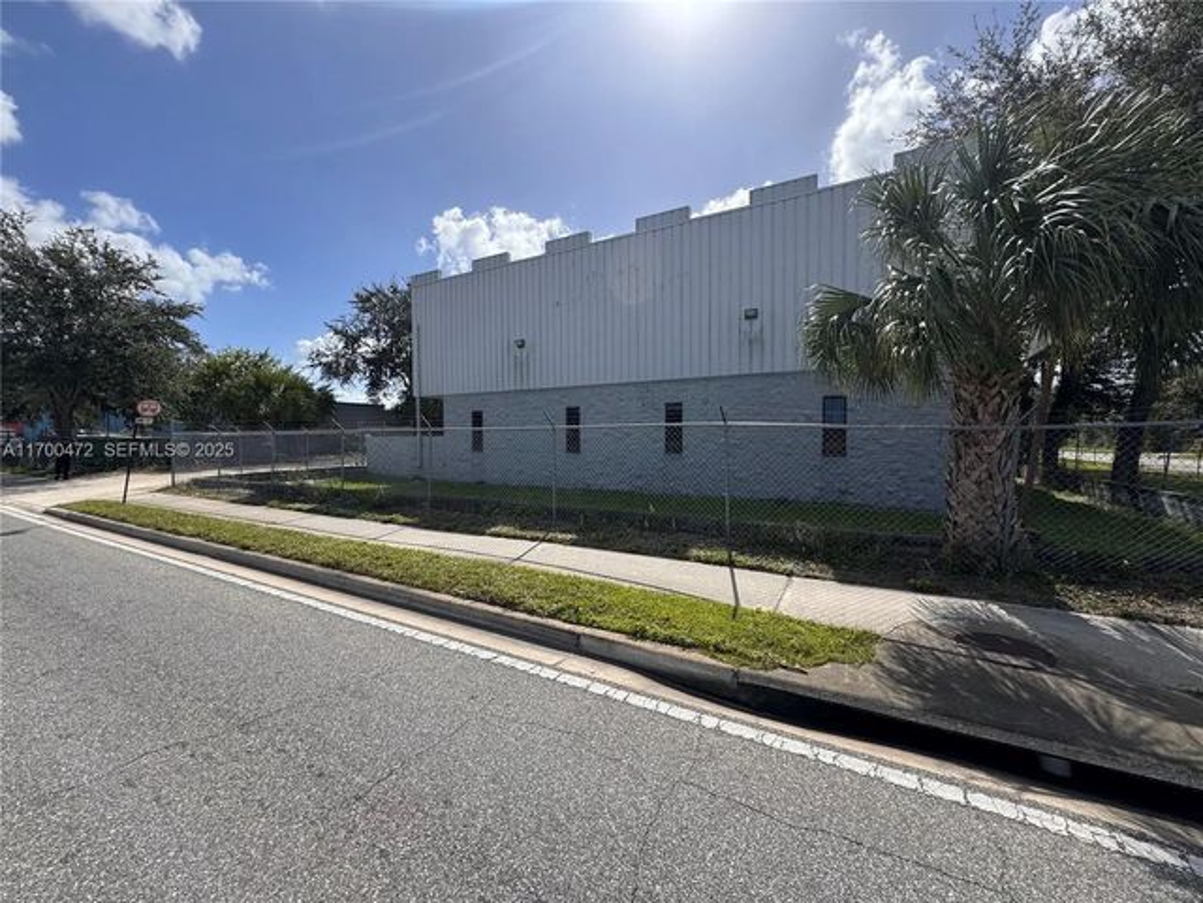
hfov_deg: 102.1
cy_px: 452
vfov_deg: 85.7
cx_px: 602
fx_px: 487
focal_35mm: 14
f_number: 2.2
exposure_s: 1/1637
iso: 40
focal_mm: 2.22
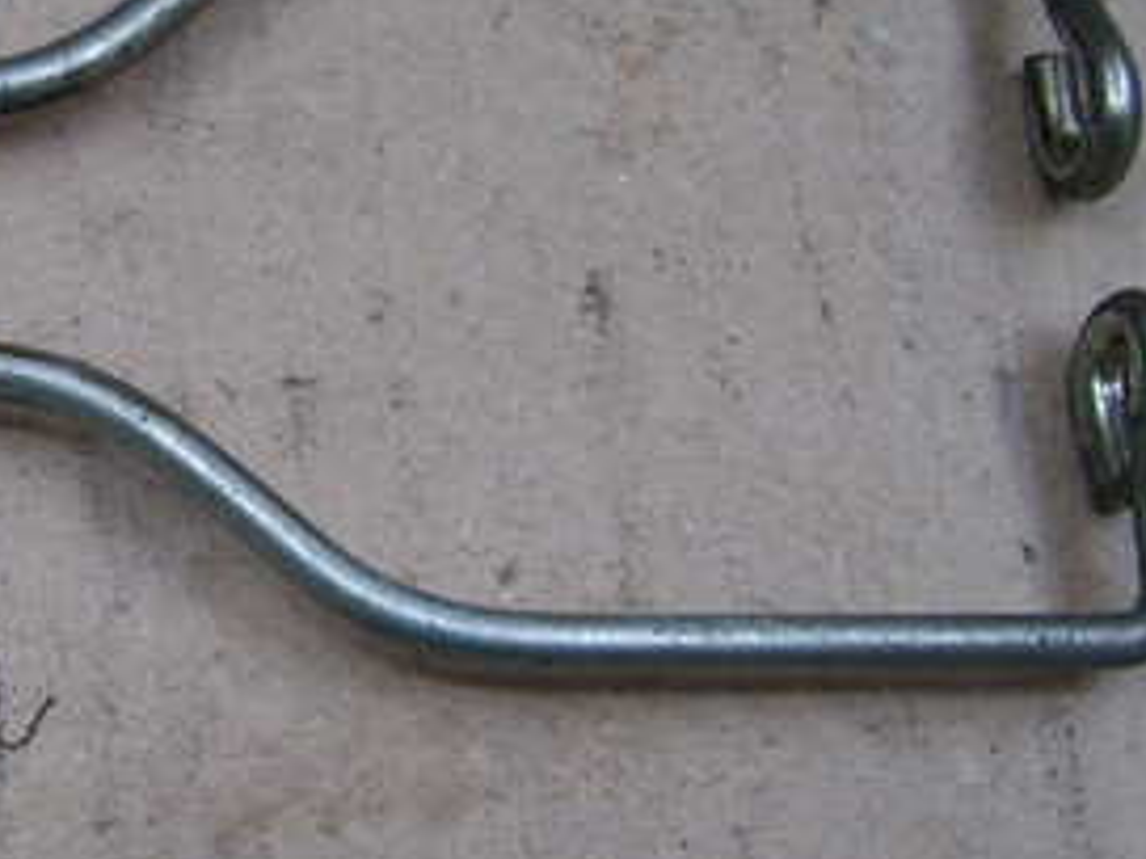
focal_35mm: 98
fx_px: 3244
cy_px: 274
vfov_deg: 15.1
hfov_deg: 19.1
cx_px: -156
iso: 80
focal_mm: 6
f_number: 2.7
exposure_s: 1/60
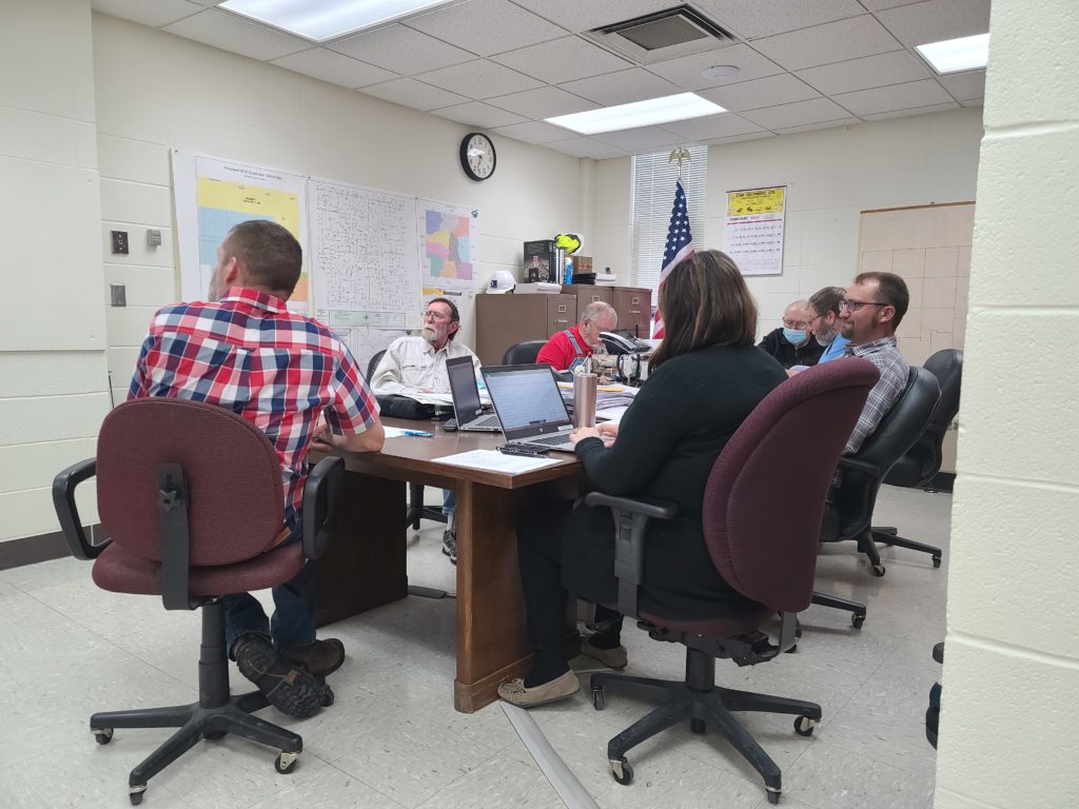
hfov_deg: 69.4
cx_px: 540
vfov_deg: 54.9
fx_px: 779
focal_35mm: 25
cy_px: 404
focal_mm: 7
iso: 125
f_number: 1.8
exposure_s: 1/59
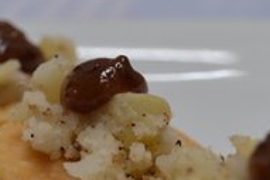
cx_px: 116
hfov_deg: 18.7
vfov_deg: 12.5
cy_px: 139
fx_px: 819
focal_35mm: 109
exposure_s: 1/60
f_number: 4.5
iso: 450
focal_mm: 29
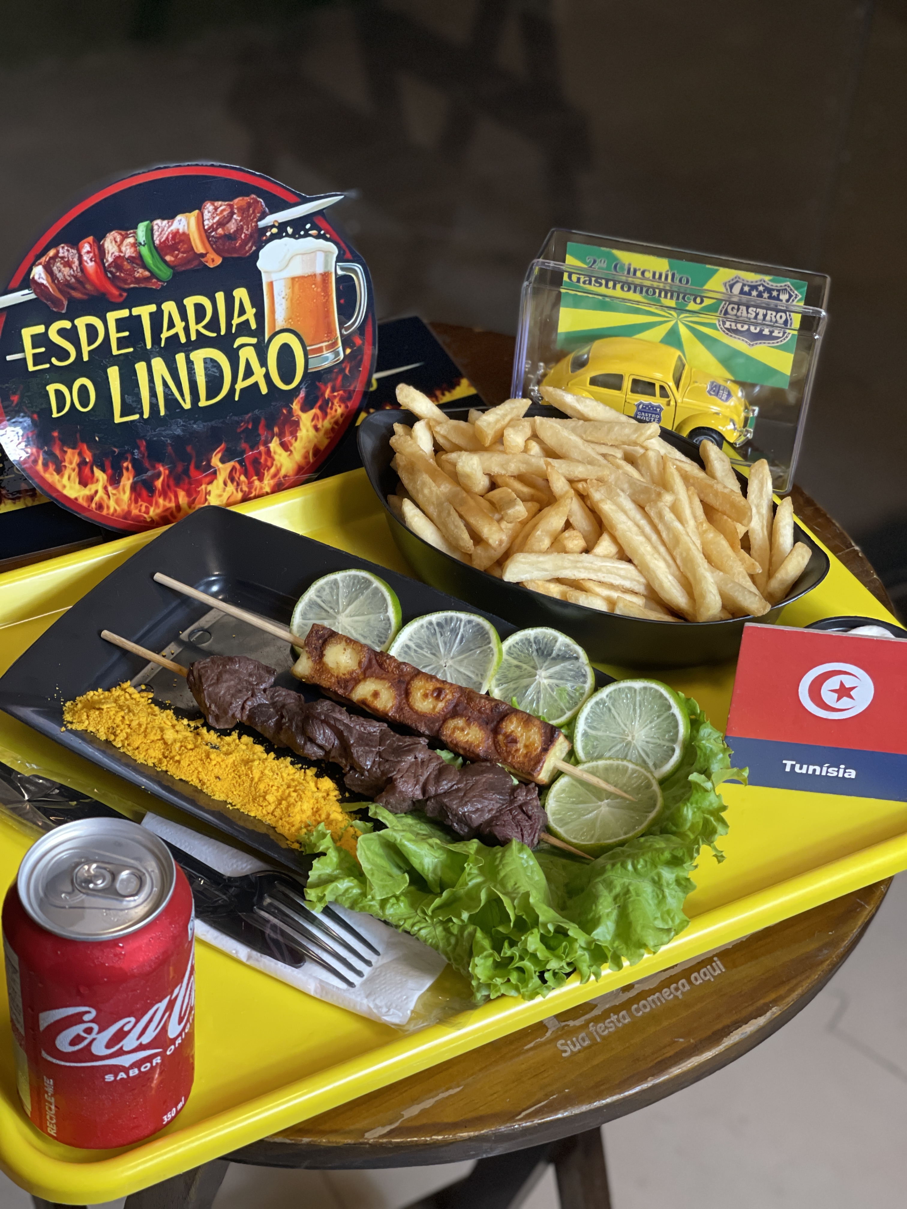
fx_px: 2236
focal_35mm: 64
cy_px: 604
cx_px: 454
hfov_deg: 22.9
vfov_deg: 30.3
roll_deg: -5.0
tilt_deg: -42.5
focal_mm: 7.5
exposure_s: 1/40
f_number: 2.2
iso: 160
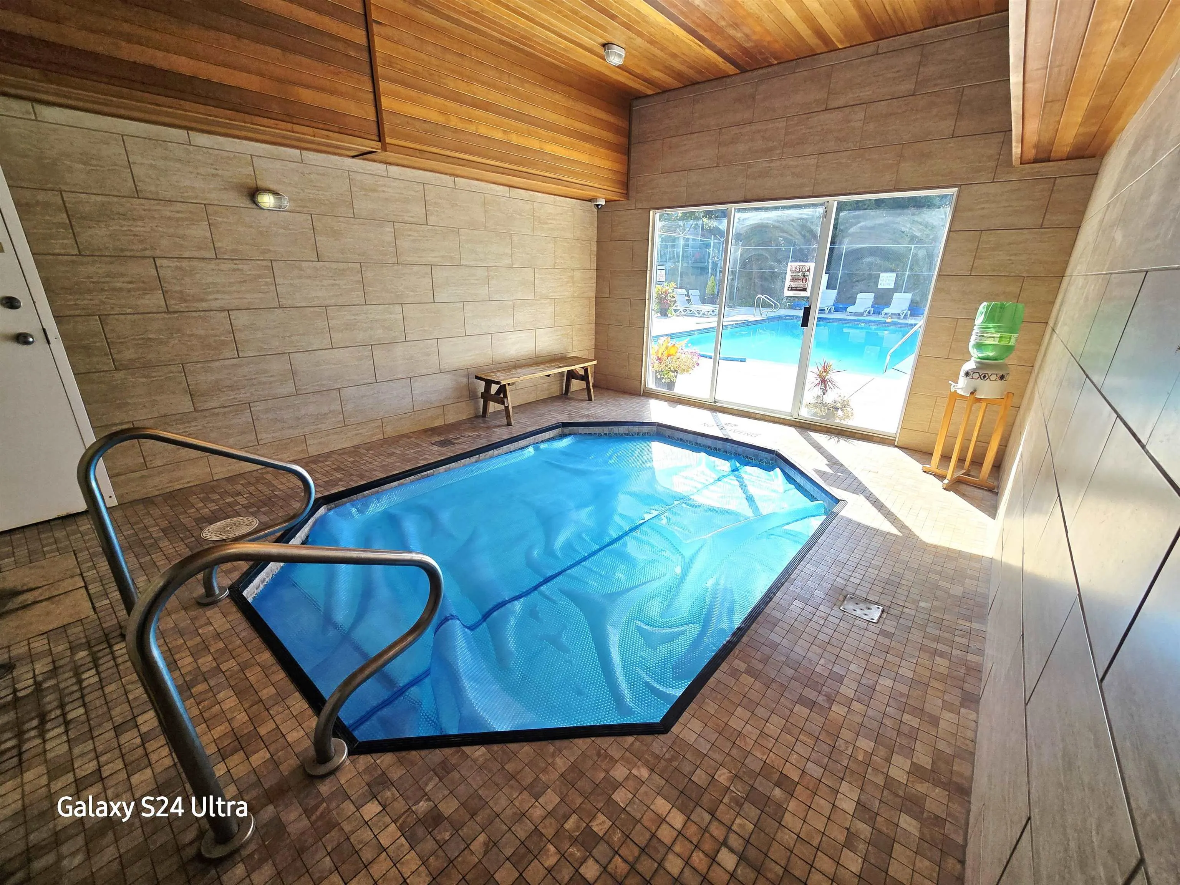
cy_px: 442
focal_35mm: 13
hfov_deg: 106.2
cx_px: 590
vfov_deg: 89.9
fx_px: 443
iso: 50
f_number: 2.2
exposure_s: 1/370
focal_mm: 2.2
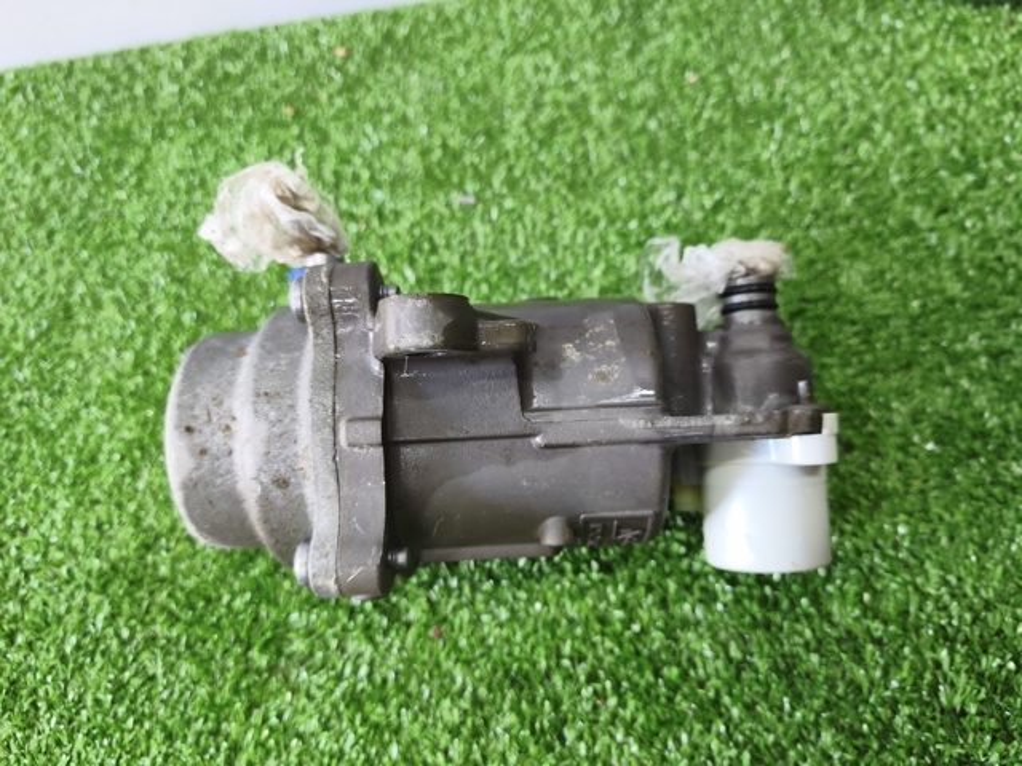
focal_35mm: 23
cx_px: 511
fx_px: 679
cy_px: 383
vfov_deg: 58.9
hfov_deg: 73.9
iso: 320
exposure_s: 1/43.3
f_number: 1.7
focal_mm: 5.35
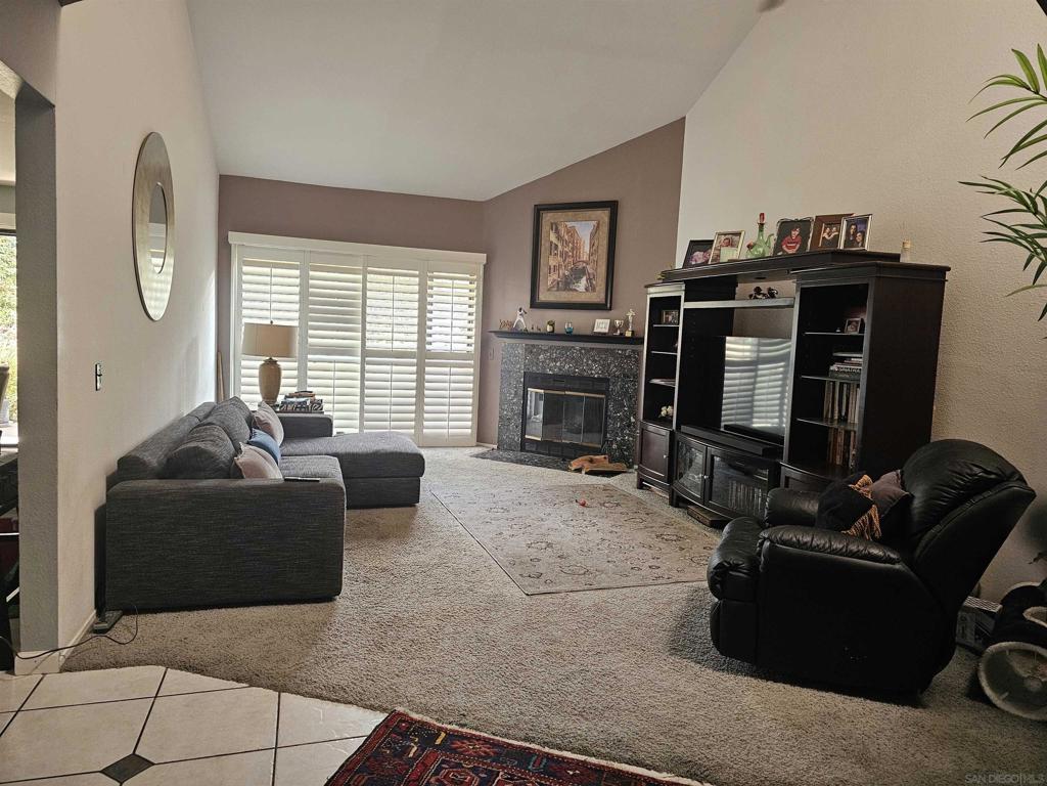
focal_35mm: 23
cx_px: 524
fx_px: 696
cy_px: 393
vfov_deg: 58.9
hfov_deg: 73.9
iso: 640
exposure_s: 1/120
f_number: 1.7
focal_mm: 6.3
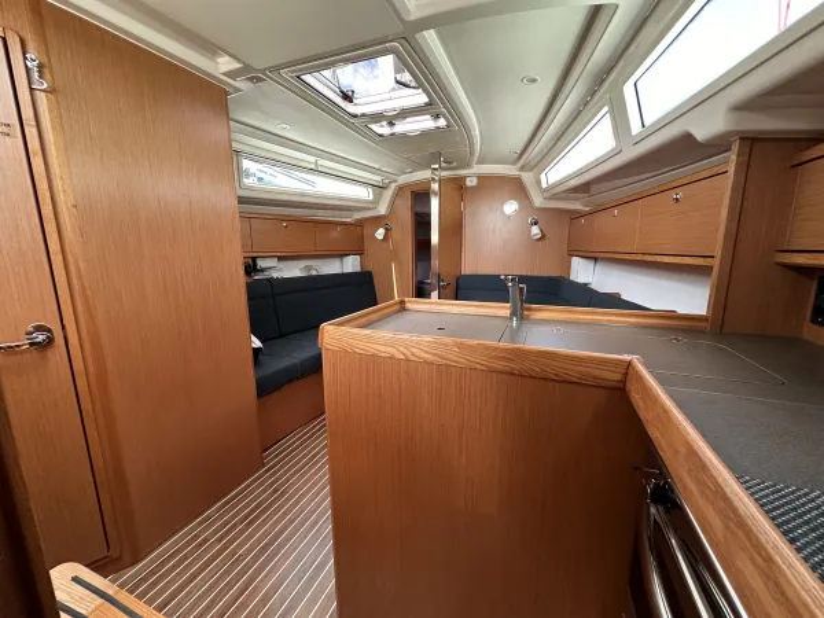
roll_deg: +0.4
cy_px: 309
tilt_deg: -10.1
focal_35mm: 14
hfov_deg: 102.1
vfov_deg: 85.7
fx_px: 333
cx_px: 412
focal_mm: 2.22
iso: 250
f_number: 2.2
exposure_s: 1/99
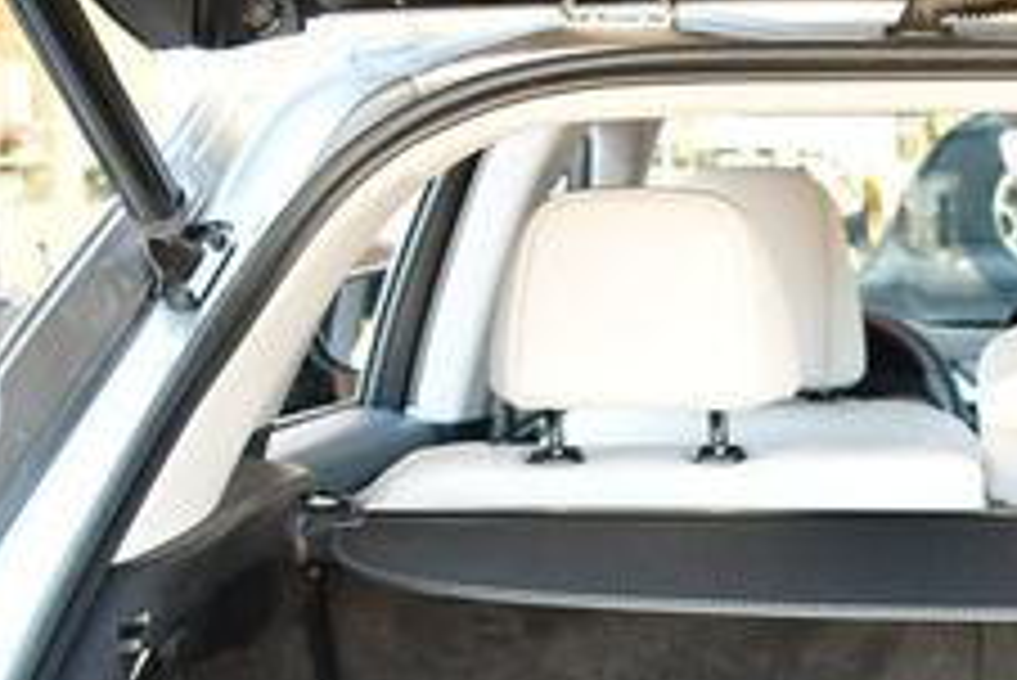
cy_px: 923
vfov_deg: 12.9
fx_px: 2883
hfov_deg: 19.0
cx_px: 1179
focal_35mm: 102
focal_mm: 18
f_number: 3.5
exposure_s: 1/200
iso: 800
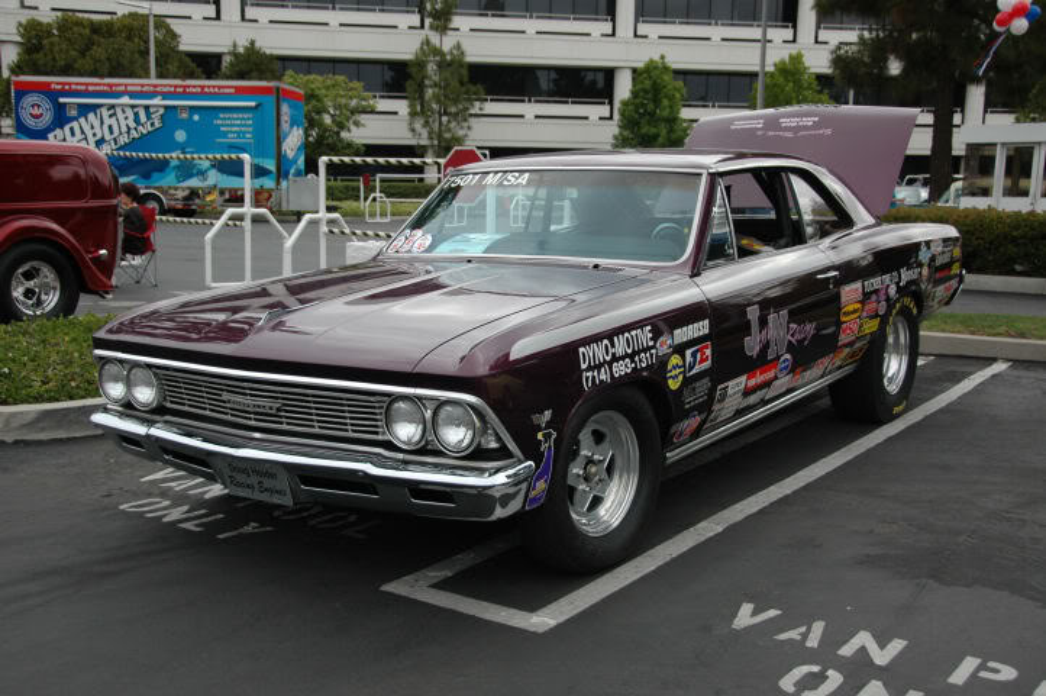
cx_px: 523
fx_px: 1176
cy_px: 348
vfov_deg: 33.0
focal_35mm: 40
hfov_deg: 48.0
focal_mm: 27
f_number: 4
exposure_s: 1/800
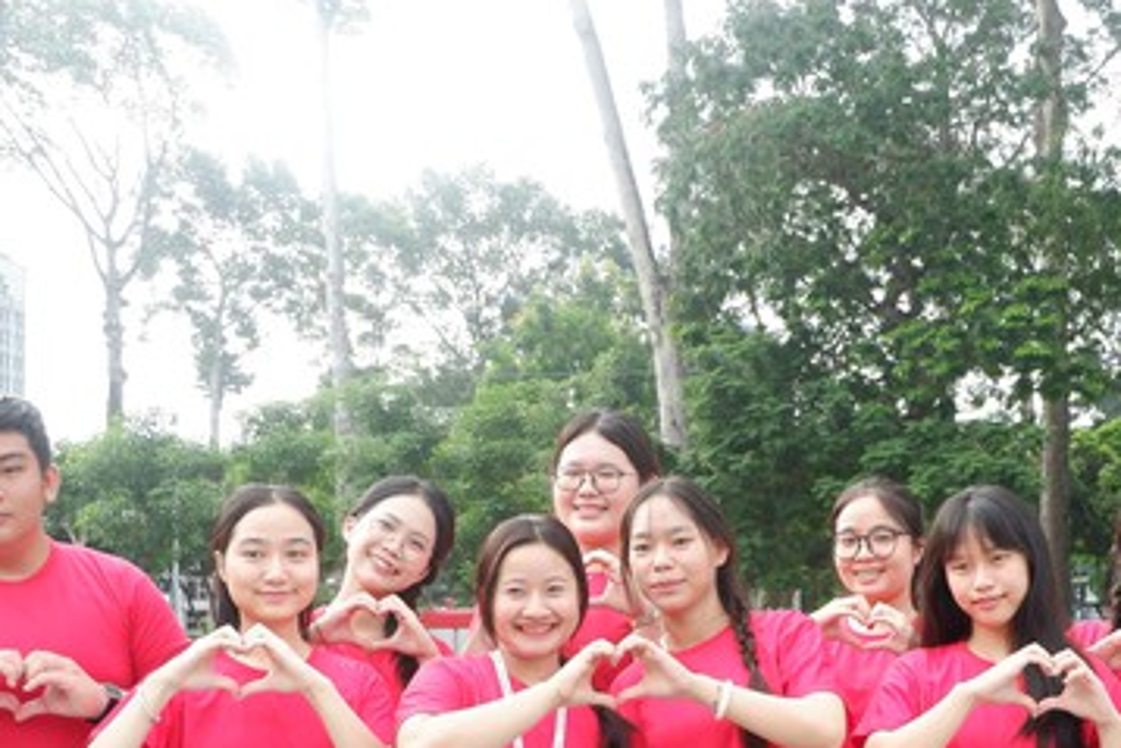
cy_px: 596
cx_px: 714
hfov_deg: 40.0
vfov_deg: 27.0
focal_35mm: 49
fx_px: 1526
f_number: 4
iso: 200
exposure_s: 1/140
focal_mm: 16
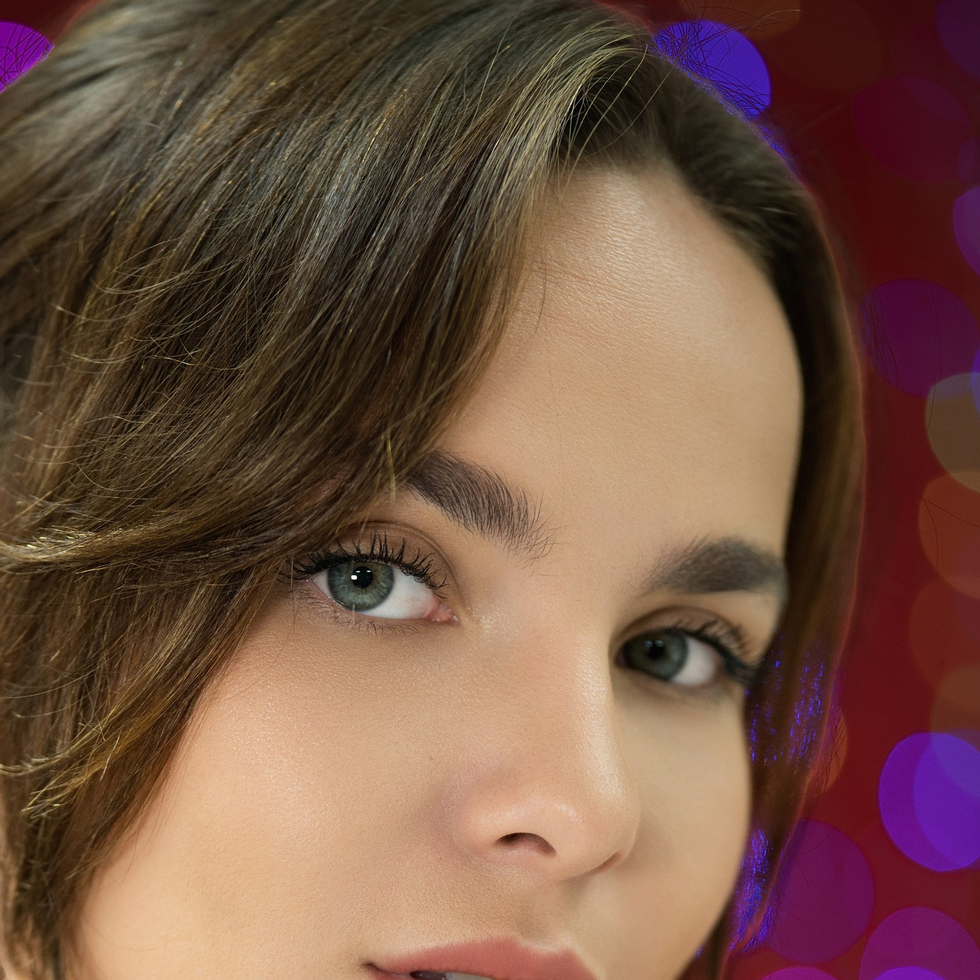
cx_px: 411
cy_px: 950
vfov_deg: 10.5
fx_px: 5317
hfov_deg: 10.5
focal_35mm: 166
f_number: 2
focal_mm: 85
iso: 640
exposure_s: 1/320
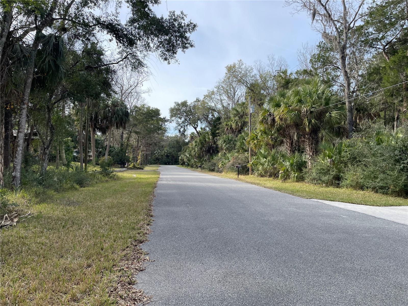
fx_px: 306
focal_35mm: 26
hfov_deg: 67.3
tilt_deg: +2.4
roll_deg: -0.6
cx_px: 204
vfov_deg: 53.1
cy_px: 153
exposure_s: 1/1575
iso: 32
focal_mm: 4.2
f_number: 1.6
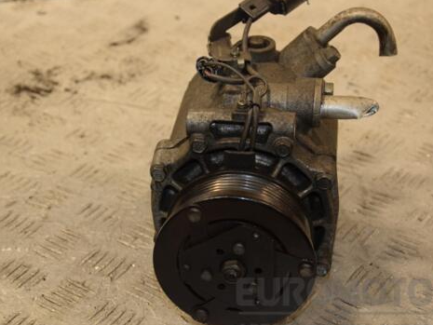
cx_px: 219
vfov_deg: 15.9
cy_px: 168
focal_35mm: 93
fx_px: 1164
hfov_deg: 21.1
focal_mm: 50
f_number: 5.6
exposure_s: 1/200
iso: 800
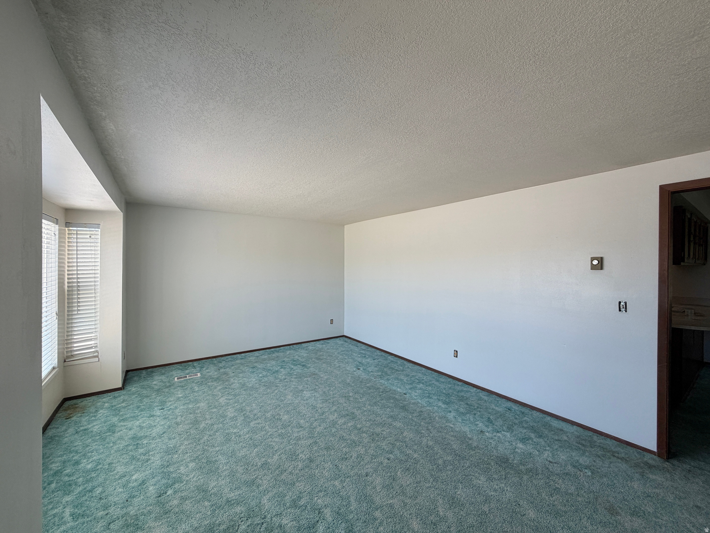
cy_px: 266
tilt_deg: -0.4
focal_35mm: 14
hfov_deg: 102.1
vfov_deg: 85.7
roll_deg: -0.6
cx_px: 355
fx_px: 287
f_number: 2.2
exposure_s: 1/121
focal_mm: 2.22
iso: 64
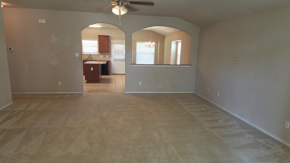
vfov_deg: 44.3
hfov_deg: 71.9
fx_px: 200
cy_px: 91
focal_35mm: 26
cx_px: 147
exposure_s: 1/40
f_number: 1.8
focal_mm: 5.4
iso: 100
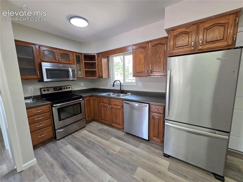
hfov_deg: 106.2
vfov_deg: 89.9
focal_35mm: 13
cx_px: 122
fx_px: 91
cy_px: 91
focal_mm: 2.2
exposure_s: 1/120
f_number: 1.9
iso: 200
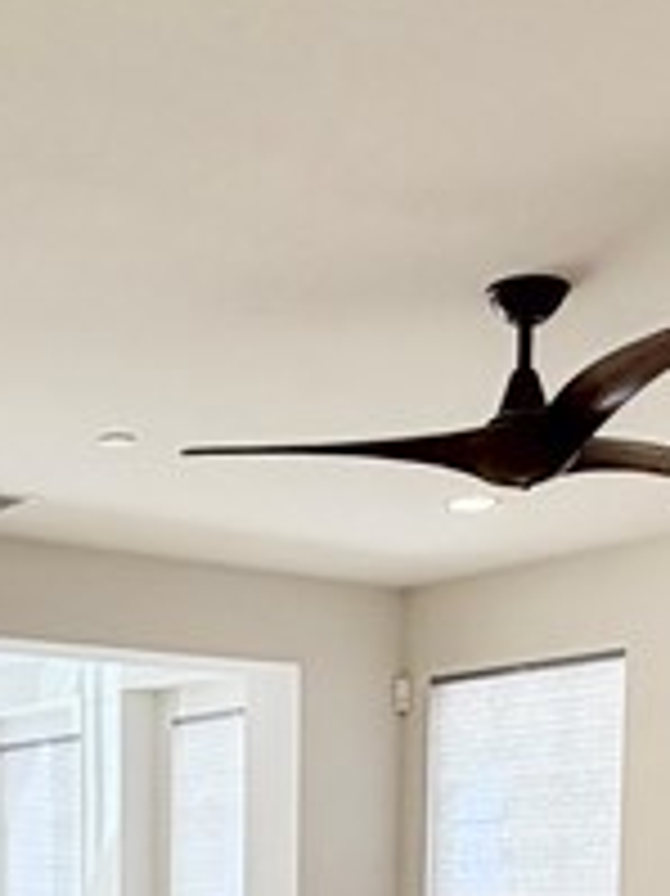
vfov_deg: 24.1
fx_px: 1860
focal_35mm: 72
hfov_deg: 20.2
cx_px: 117
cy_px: 1126
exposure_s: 1/120
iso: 50
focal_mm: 2.22
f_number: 2.2
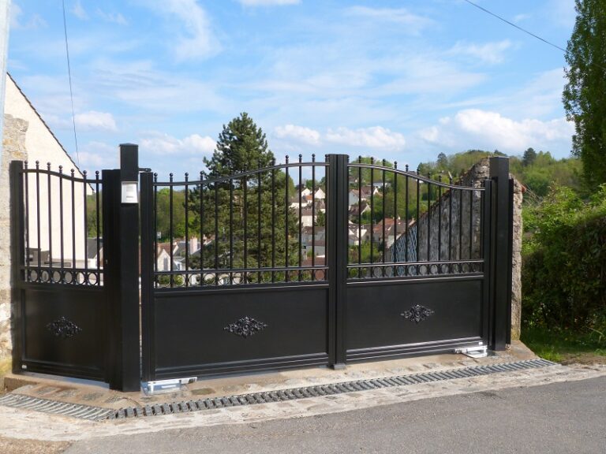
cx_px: 303
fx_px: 560
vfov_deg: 44.2
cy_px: 227
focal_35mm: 32
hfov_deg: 56.8
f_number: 3
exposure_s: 1/1000
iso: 100
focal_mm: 5.7
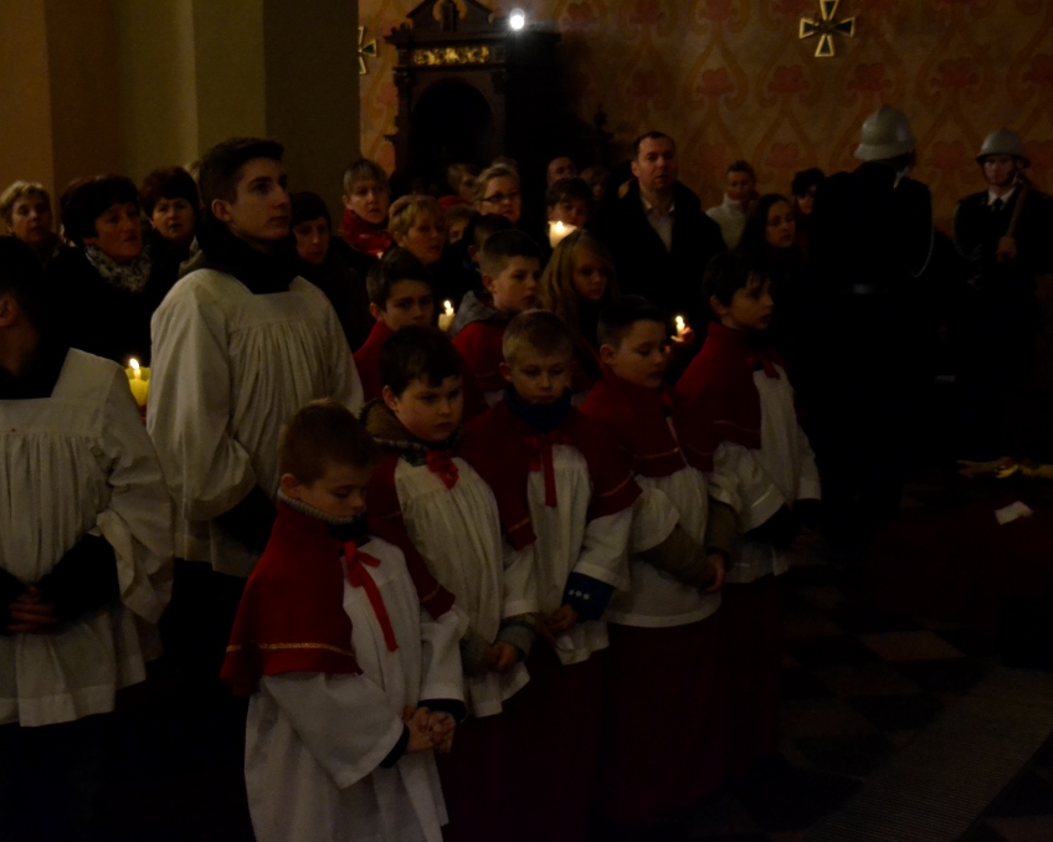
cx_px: 437
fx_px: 1589
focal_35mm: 51
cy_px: 420
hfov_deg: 36.6
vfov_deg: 29.7
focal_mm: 30
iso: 3200
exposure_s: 1/100
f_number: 4.5
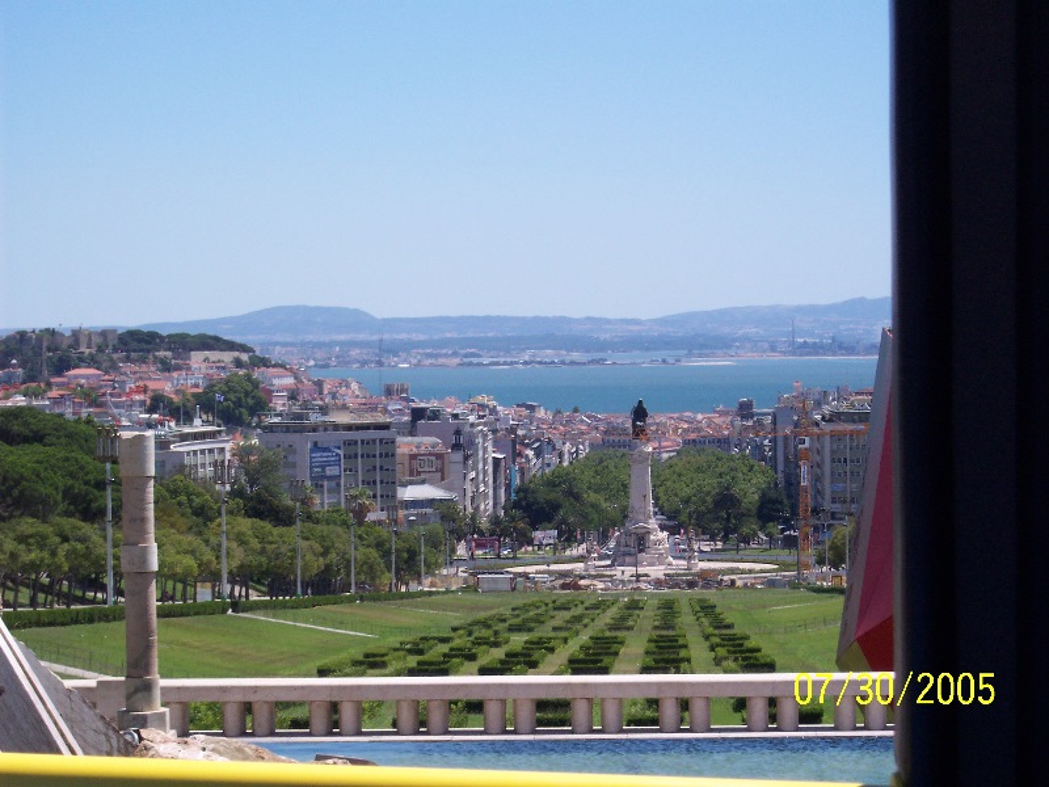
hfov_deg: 17.3
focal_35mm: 114
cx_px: 524
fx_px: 3455
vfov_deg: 13.0
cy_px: 394
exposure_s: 1/350
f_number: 8
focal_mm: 24
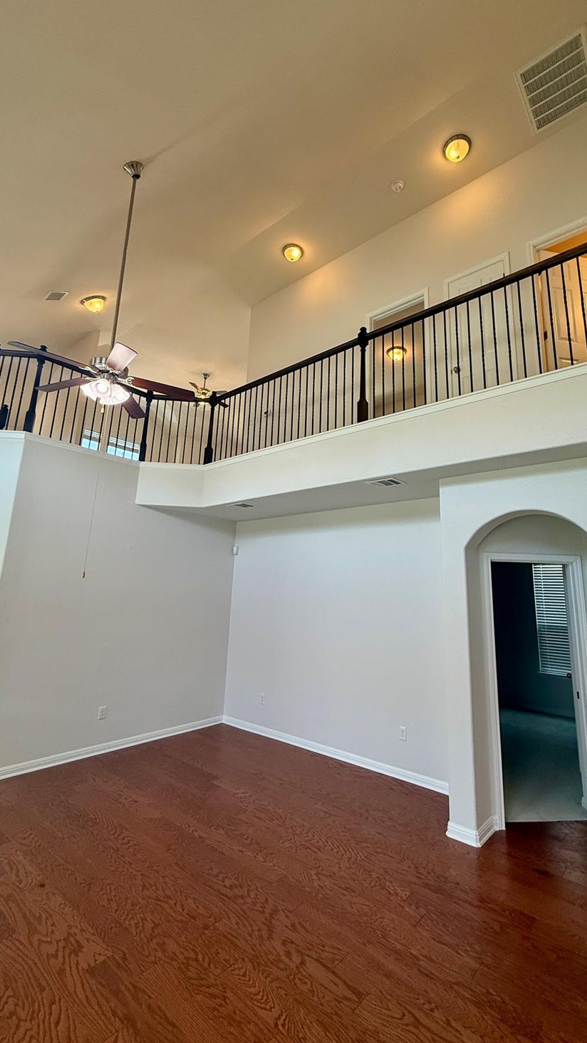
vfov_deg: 99.3
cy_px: 499
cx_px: 329
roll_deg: -1.6
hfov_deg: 66.9
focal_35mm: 16
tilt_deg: +14.2
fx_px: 443
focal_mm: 2.22
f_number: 2.2
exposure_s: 1/120
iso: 125
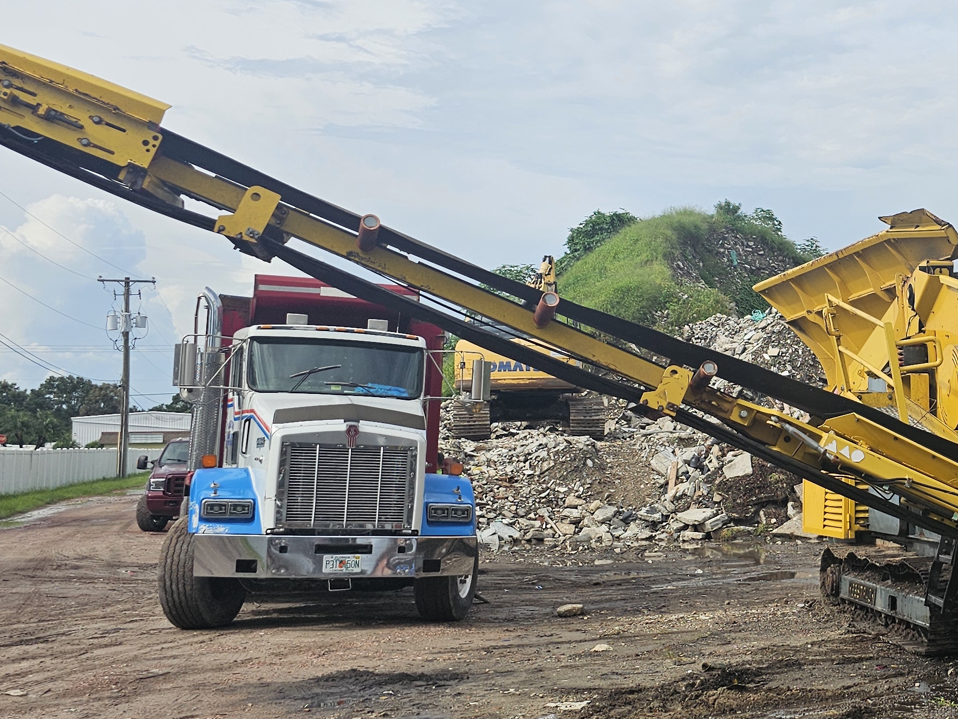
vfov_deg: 28.0
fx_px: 1439
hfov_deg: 33.0
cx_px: 1007
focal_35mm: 52
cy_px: 370
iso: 10
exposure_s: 1/713
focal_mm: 6.3
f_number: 1.7
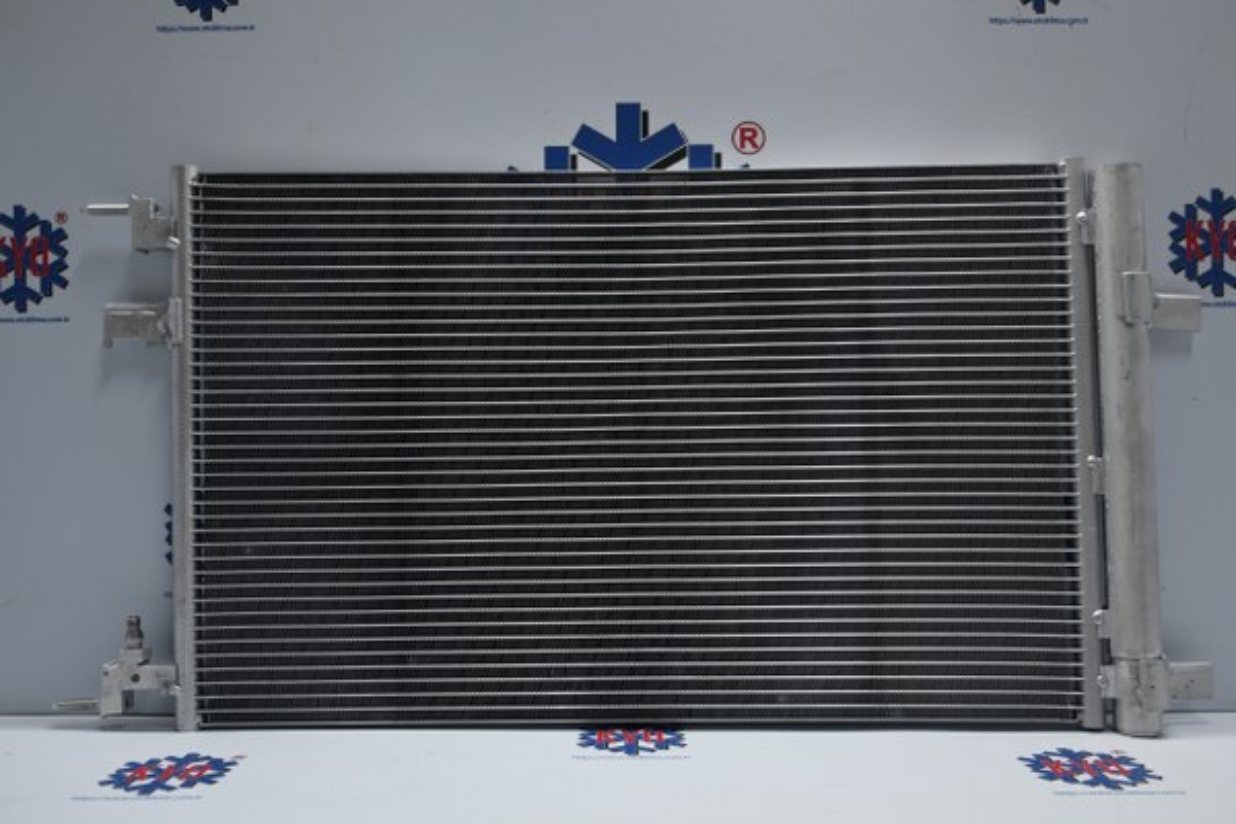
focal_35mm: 32
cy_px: 412
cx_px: 618
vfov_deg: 40.8
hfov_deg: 58.3
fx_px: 1107
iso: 200
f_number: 4
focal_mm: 21.5
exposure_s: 1/30
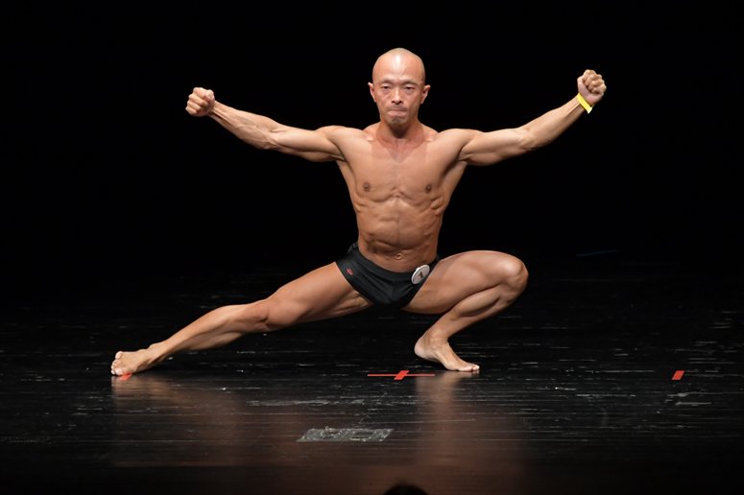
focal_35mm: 375
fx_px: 7746
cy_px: 248
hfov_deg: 5.5
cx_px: 372
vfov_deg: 3.7
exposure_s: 1/400
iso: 3200
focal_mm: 250
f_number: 5.6
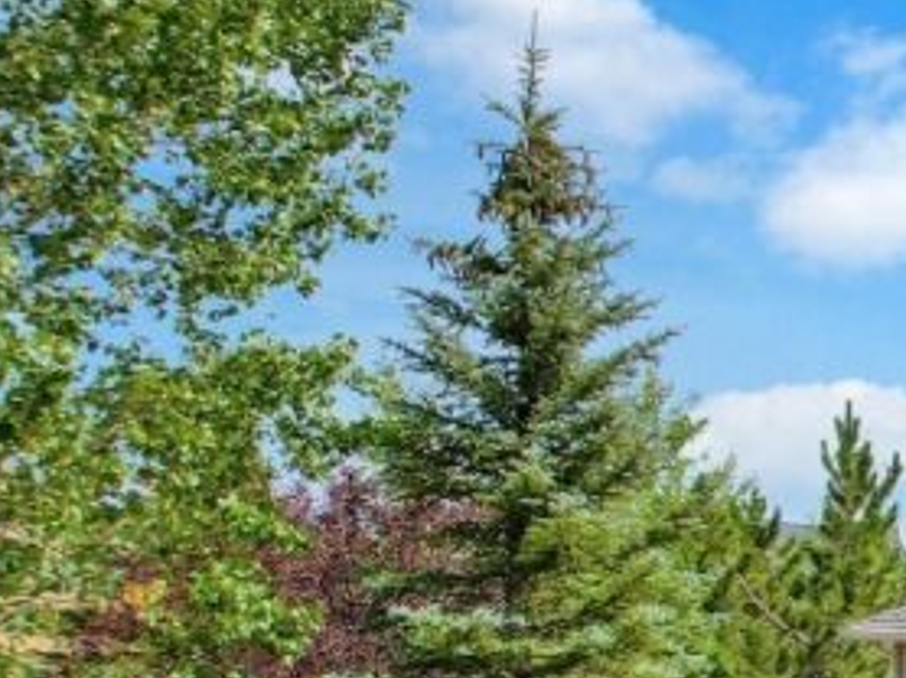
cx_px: 1626
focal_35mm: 78
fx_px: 2040
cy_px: 641
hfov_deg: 19.1
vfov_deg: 18.5
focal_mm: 8.38
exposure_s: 1/2500
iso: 120
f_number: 2.8
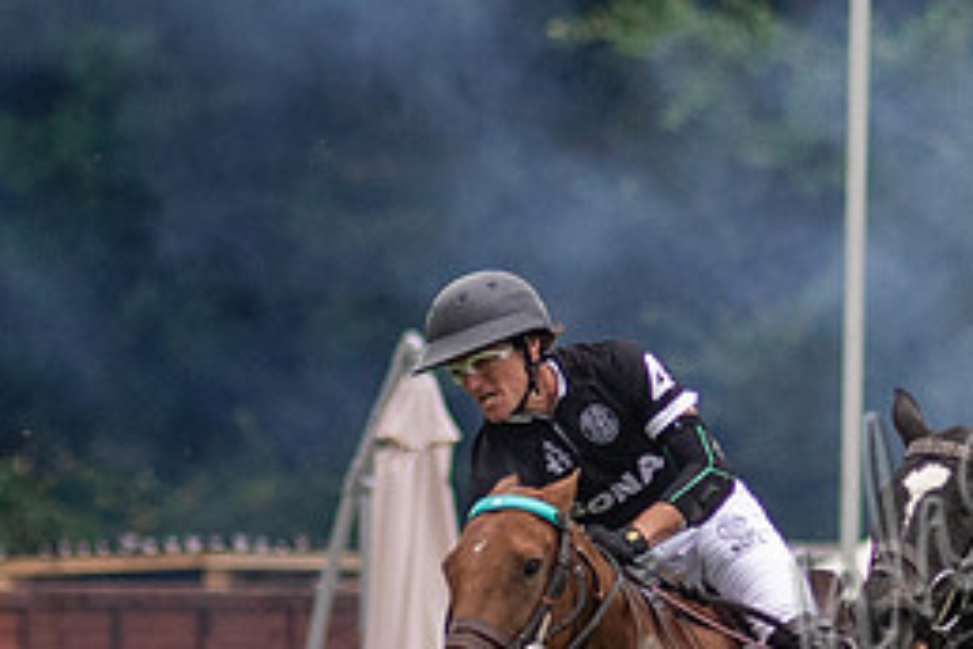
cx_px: 683
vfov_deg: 0.6
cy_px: 740
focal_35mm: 2299
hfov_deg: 0.9
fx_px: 62132
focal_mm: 300
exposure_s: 1/2500
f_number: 3.2
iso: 500
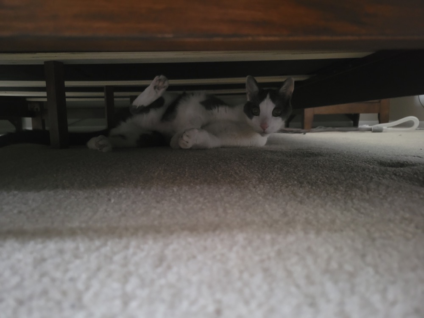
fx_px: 318
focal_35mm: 26
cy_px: 159
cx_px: 212
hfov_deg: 67.3
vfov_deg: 53.1
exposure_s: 1/10
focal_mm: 5.4
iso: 1600
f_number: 1.8
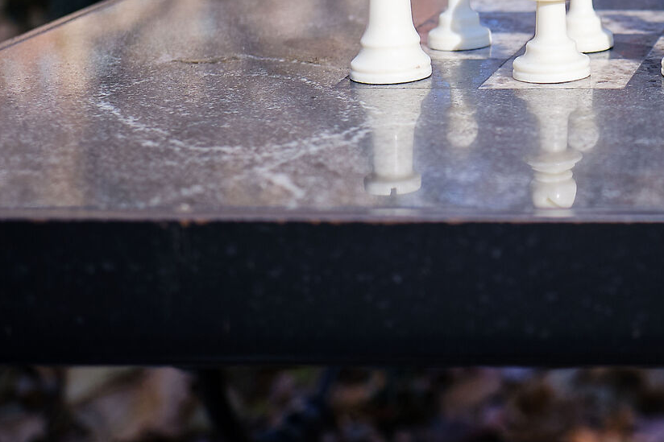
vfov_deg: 13.0
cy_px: -105
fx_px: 1881
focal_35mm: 102
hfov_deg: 18.3
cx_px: 914
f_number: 2
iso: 160
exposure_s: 1/1600
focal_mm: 23
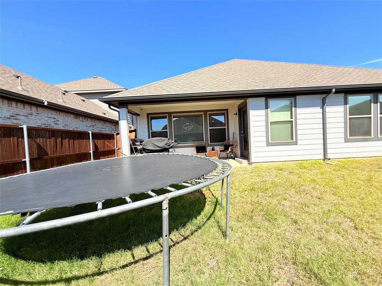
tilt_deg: +0.0
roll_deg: +2.9
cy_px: 143
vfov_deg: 85.7
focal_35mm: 14
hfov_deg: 102.1
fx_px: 154
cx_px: 191
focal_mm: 2.22
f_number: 2.2
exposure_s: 1/1368
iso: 50
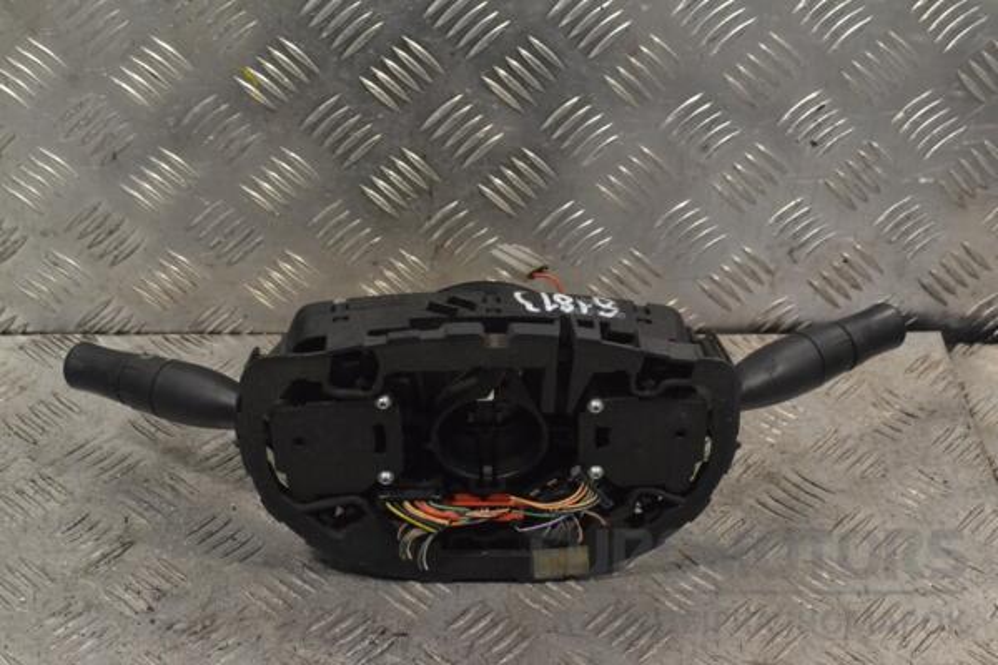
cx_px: 499
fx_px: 1913
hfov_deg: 29.2
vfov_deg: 19.7
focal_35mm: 69
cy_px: 332
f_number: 9
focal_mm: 46
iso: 3200
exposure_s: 1/320
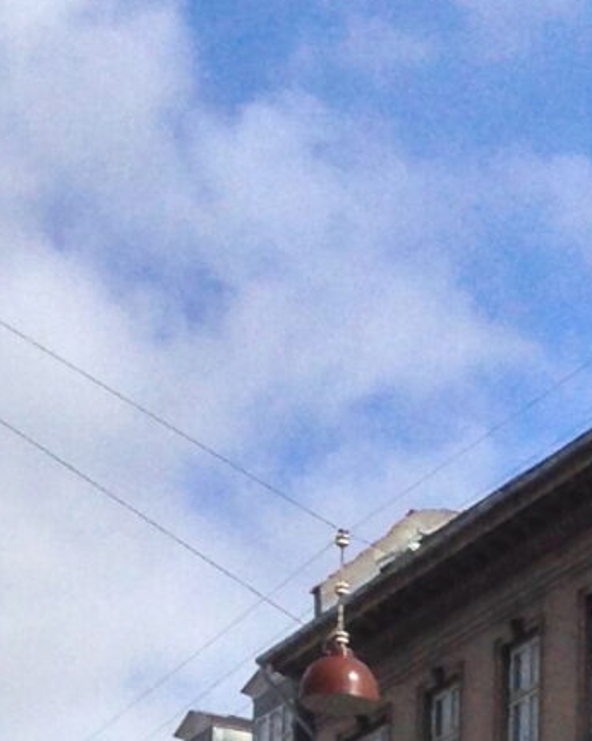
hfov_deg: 7.4
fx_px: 4188
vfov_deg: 9.8
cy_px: 1154
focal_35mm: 191
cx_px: 1603
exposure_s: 1/3012
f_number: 2.4
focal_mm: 4.12
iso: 50
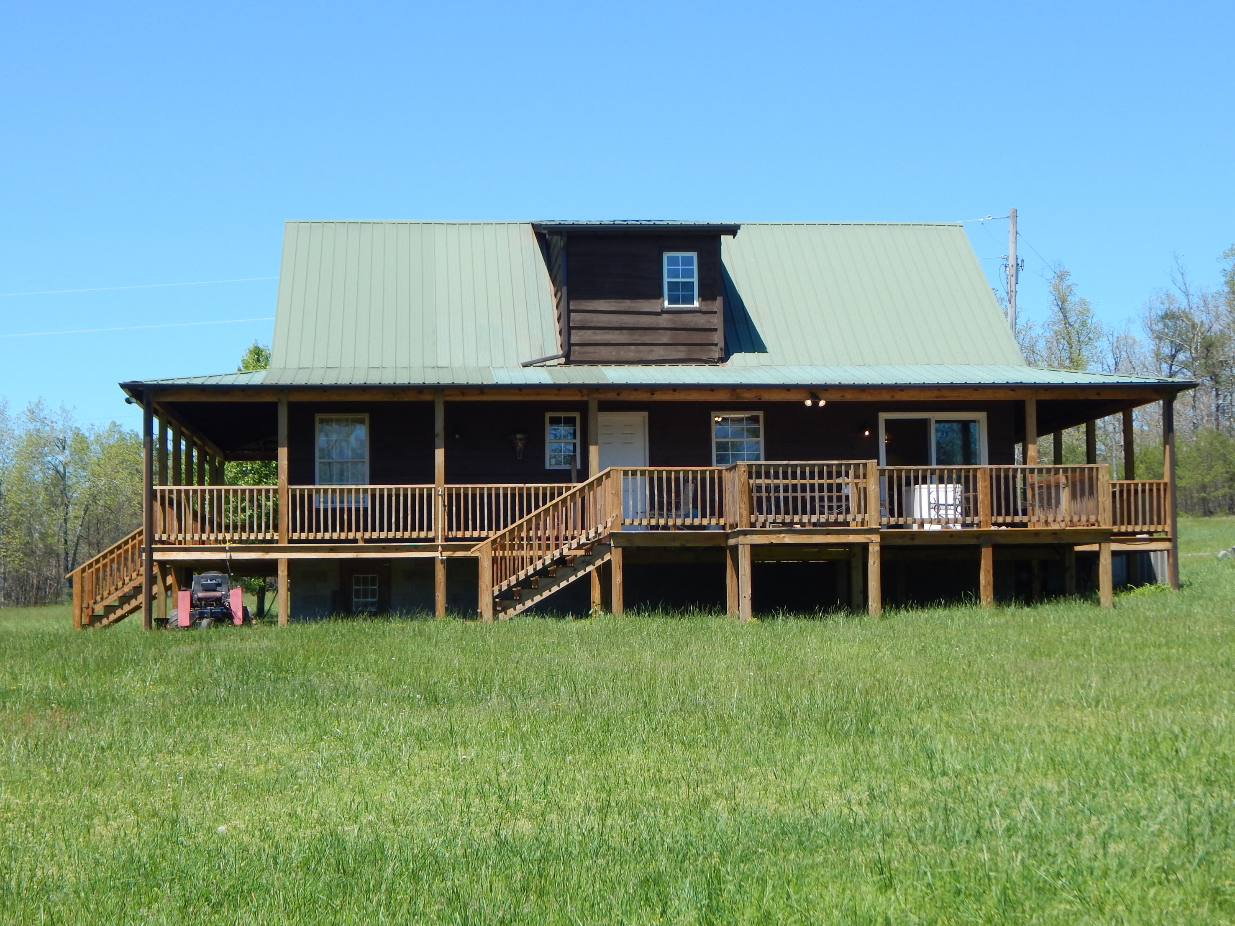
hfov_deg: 31.2
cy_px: 458
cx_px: 627
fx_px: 2212
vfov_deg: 23.7
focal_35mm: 62
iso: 125
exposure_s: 1/800
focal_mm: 10.9
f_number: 4
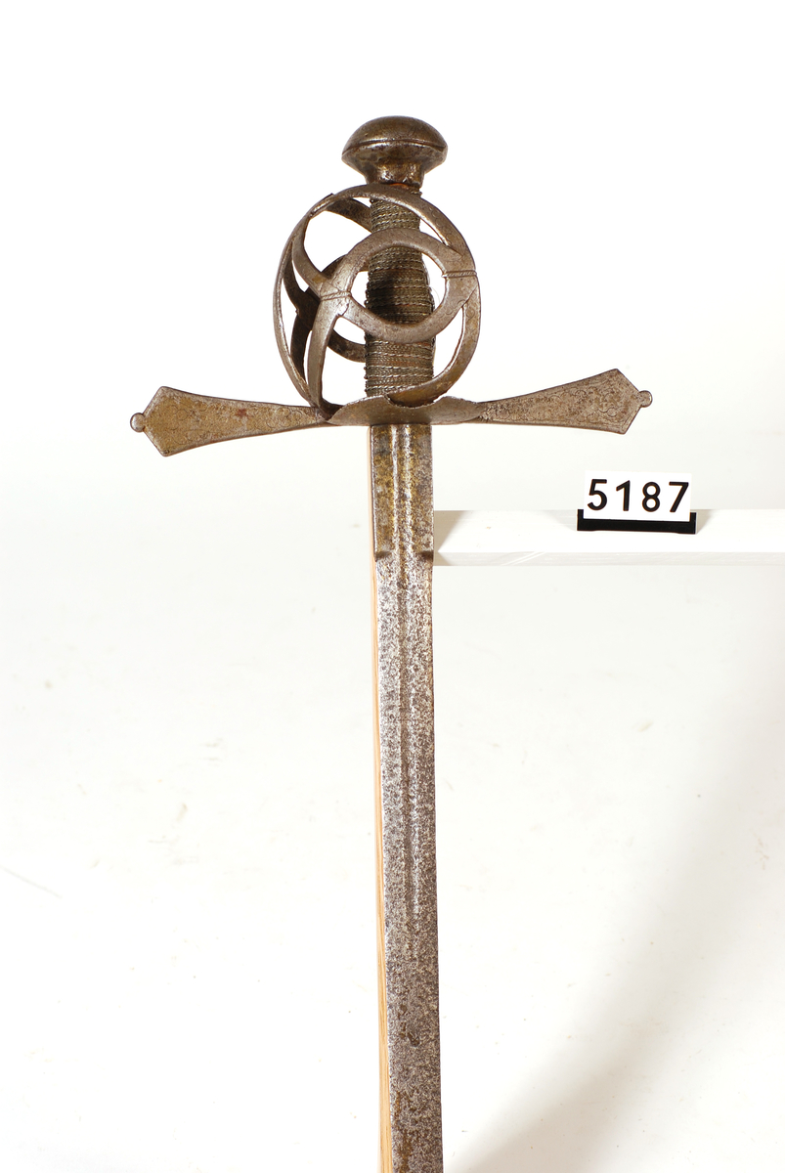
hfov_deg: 13.1
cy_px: 586
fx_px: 3425
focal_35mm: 105
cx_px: 392
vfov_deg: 19.4
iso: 100
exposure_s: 1/60
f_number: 9
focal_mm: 70
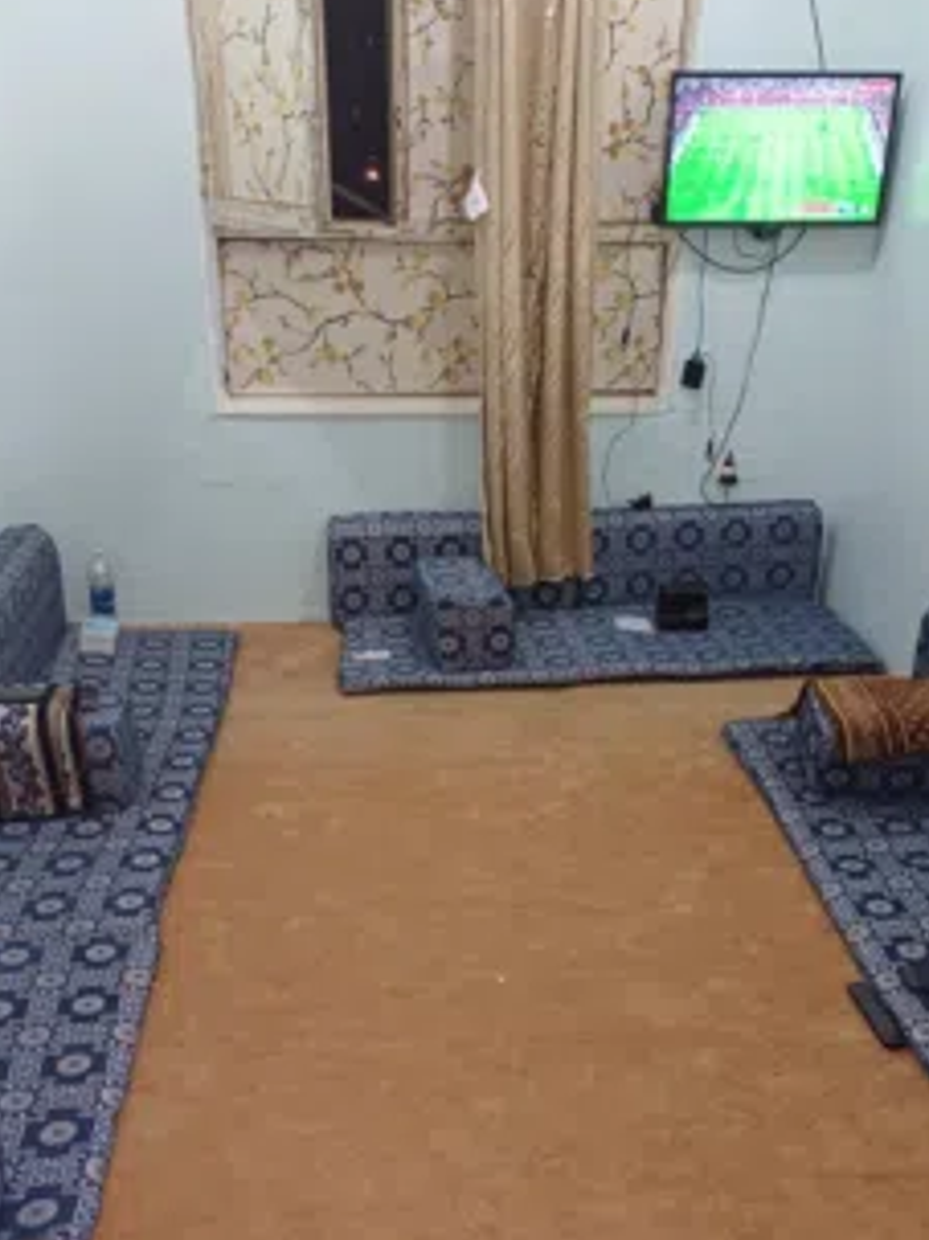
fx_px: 1182
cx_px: 503
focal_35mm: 33
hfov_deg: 42.9
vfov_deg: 54.7
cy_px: 786
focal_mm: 4.65
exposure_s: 1/33.3
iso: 320
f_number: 1.8
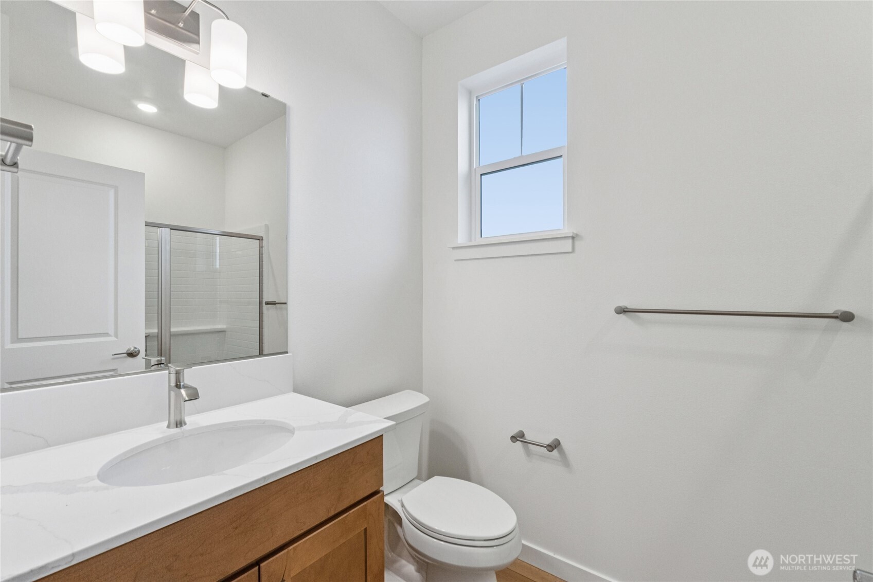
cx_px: 436
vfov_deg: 77.3
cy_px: 291
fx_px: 364
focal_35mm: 15
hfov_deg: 100.4
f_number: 9
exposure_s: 1/30
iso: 500
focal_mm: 10
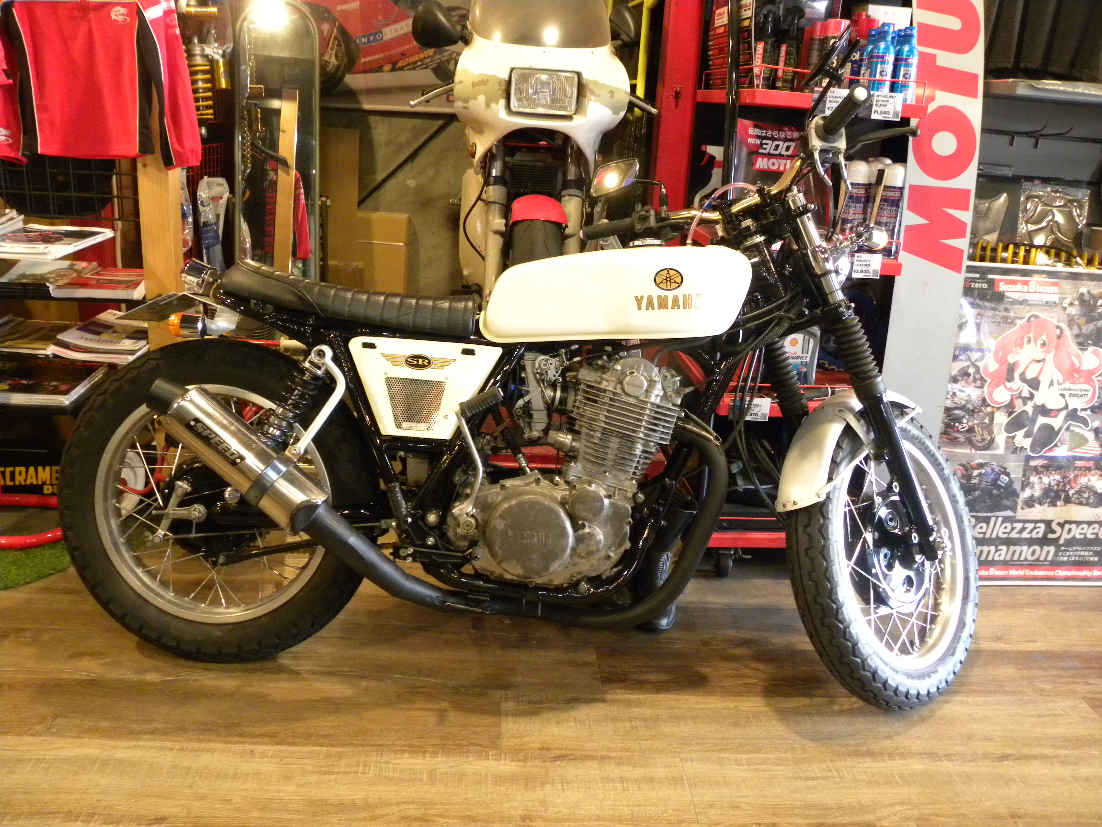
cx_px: 551
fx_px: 923
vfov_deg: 48.2
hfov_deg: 61.7
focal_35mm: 29
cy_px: 414
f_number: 2.8
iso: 400
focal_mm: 5.2
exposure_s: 1/13.2
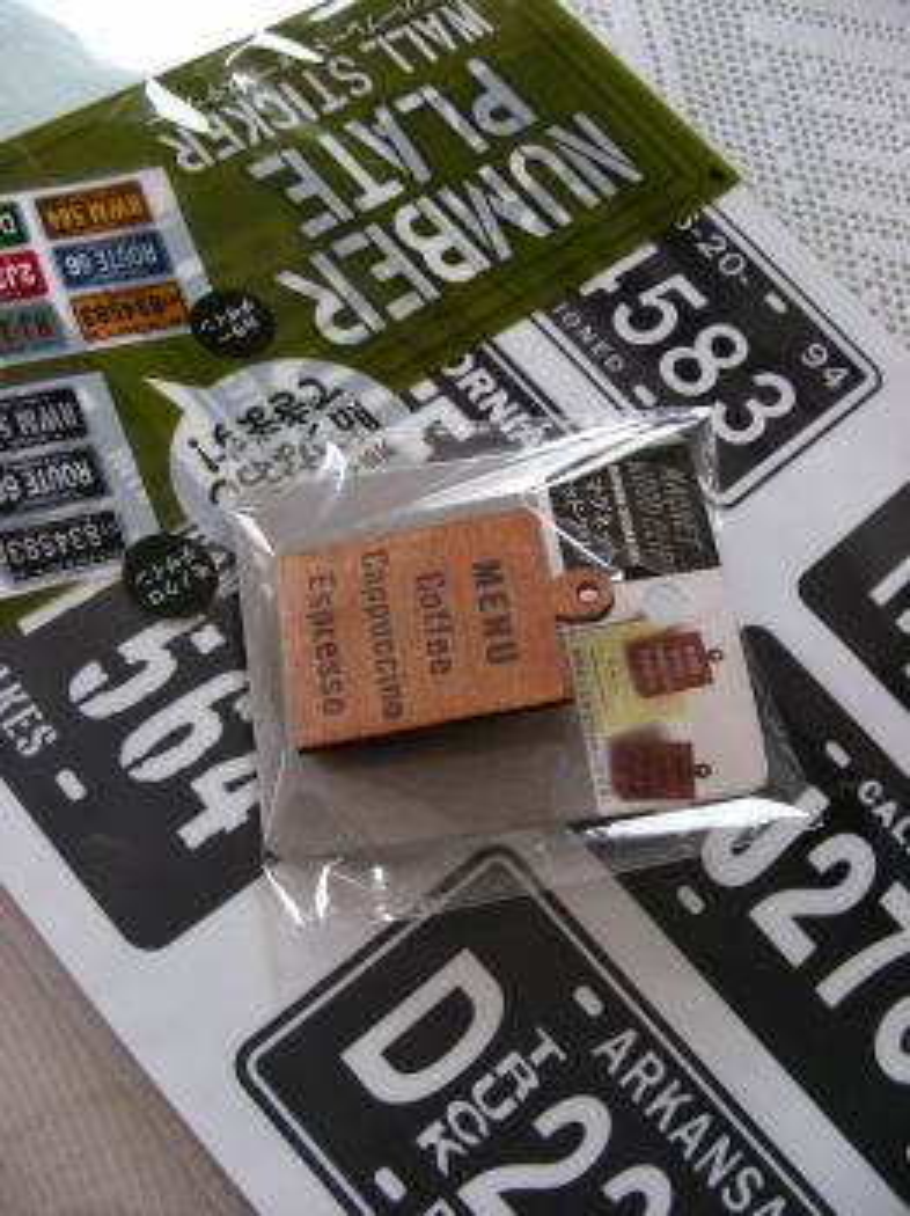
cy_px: 608
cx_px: 455
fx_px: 1334
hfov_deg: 37.7
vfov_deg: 49.0
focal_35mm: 38
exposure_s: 1/17.1
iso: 200
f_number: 3.5
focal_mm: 6.3
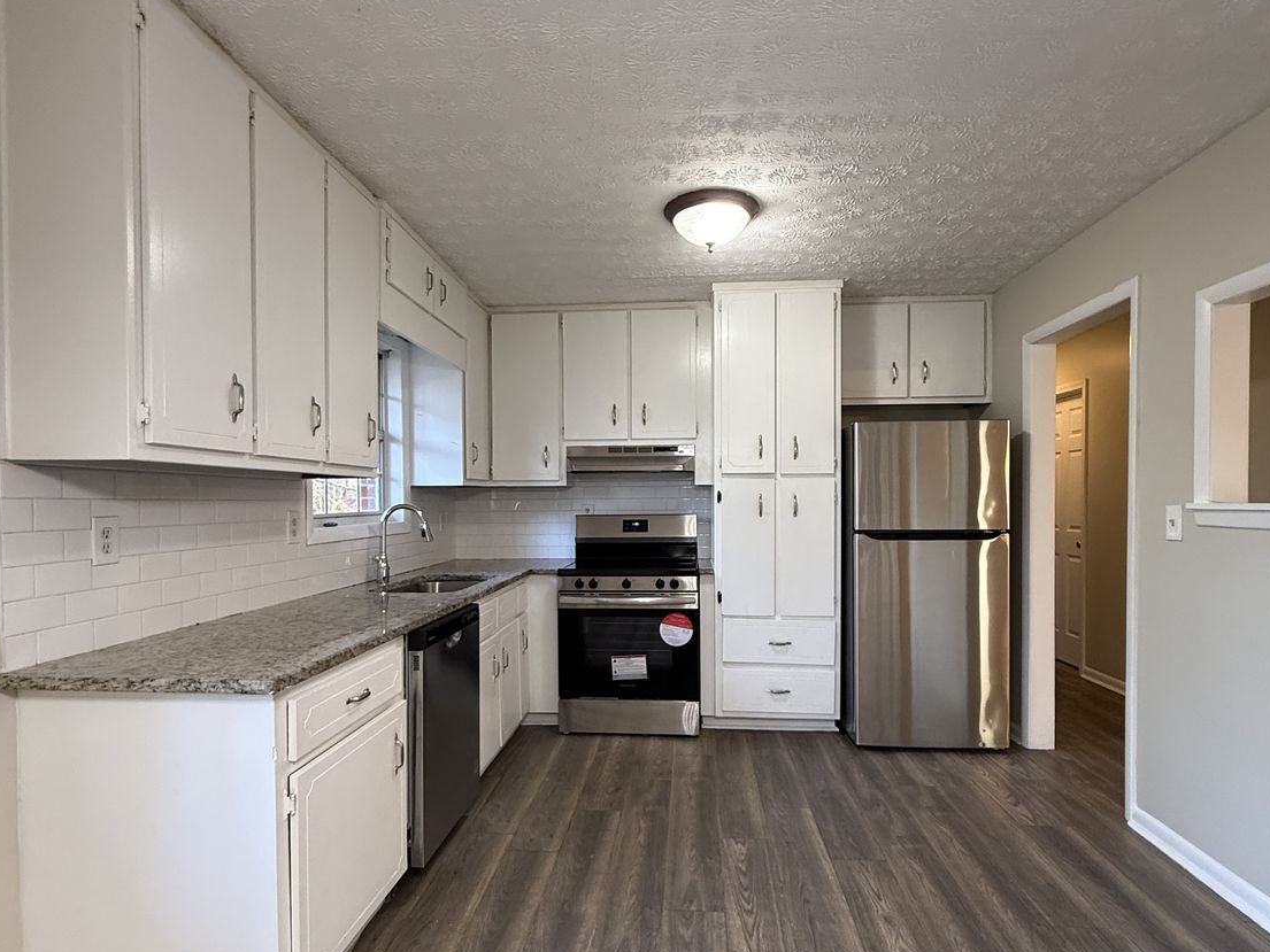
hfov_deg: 84.7
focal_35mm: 19
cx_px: 635
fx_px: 697
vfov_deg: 68.5
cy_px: 523
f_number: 2.2
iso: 200
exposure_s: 1/60
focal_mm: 2.22
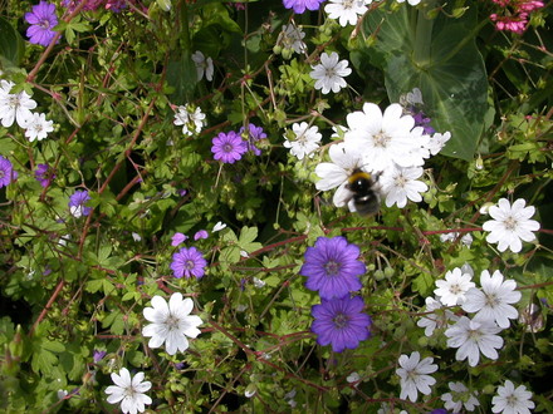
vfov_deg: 38.7
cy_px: 207
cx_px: 276
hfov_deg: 50.1
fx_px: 591
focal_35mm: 37
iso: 100
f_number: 4.5
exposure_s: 1/367
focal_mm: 5.6
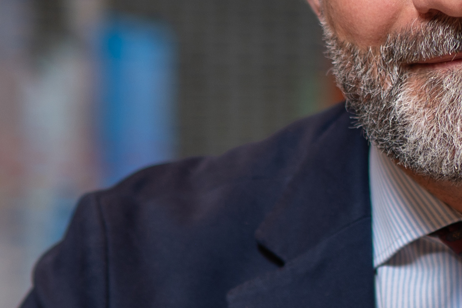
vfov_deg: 3.2
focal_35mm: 428
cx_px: 528
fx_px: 5489
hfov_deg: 4.8
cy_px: 213
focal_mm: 85
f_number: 1.8
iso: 100
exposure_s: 1/200
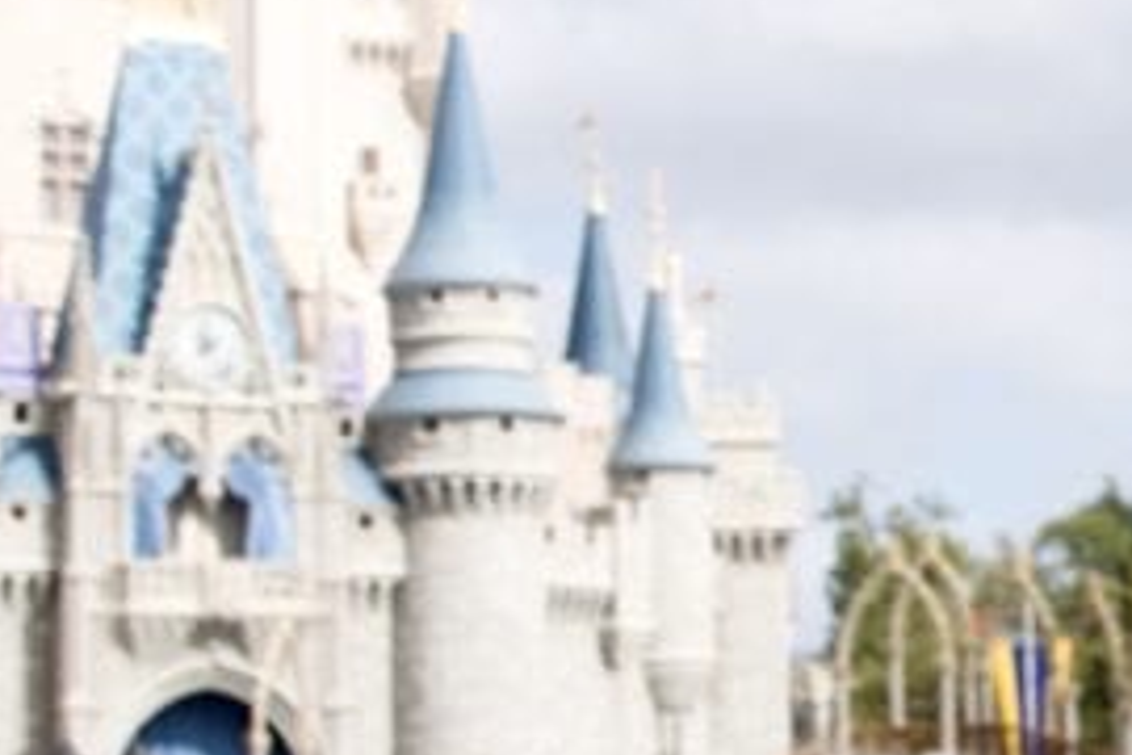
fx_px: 4653
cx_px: 1438
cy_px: 258
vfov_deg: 9.3
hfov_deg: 13.4
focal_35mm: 148
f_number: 10
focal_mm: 26
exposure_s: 1/400
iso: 200
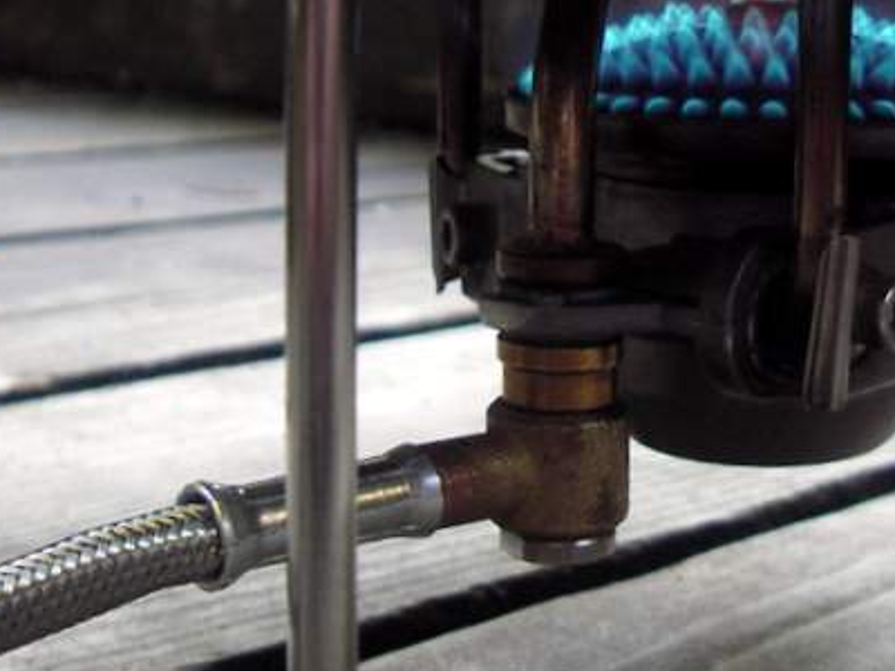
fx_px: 1965
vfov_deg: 19.0
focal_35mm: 76
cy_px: 45
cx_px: 759
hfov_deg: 25.1
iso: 80
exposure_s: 1/30
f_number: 3.3
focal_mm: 6.3
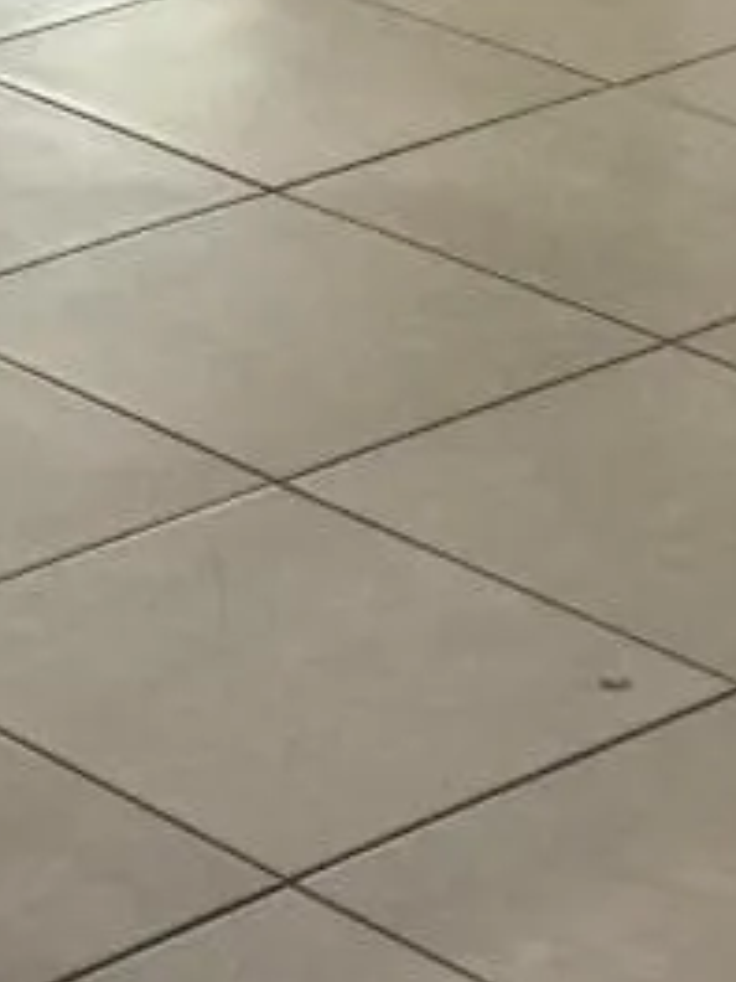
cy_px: -833
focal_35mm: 182
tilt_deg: -9.7
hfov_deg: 8.0
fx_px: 5160
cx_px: -253
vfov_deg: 10.2
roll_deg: +0.0
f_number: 1.78
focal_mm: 6.76
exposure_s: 1/60
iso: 200
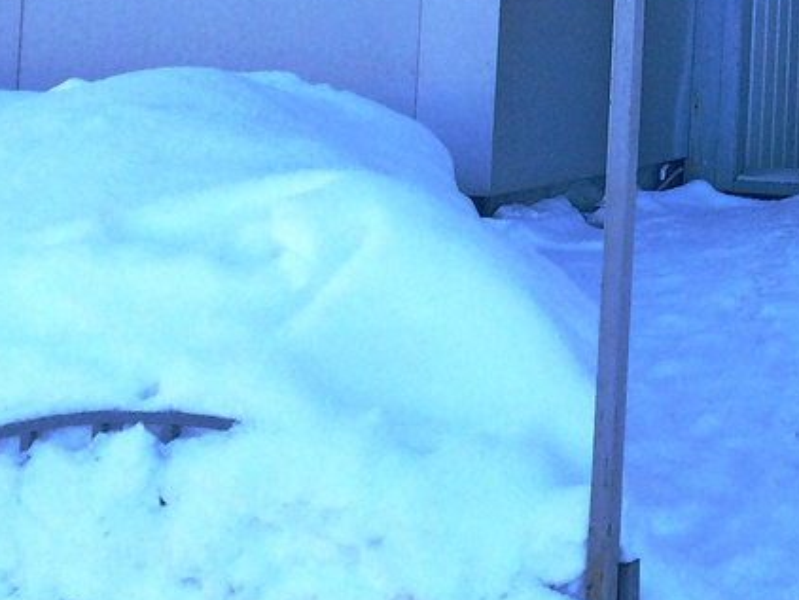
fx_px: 2379
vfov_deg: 13.7
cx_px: 1200
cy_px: -236
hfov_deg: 17.2
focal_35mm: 103
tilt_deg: +2.8
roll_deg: -1.3
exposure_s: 1/695
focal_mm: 4.15
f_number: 2.2
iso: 32
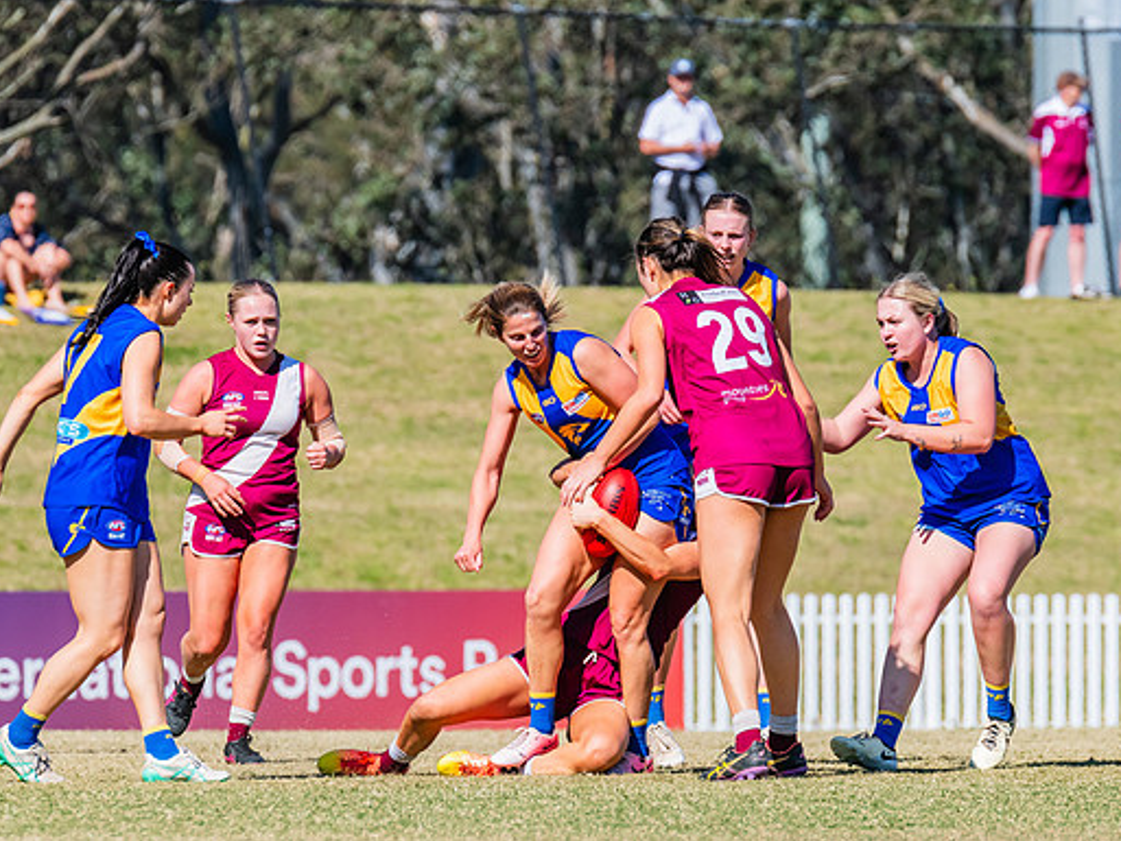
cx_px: 536
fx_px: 20180
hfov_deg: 3.2
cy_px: 539
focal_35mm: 623
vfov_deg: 2.4
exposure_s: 1/1600
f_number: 10
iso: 800
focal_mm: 420
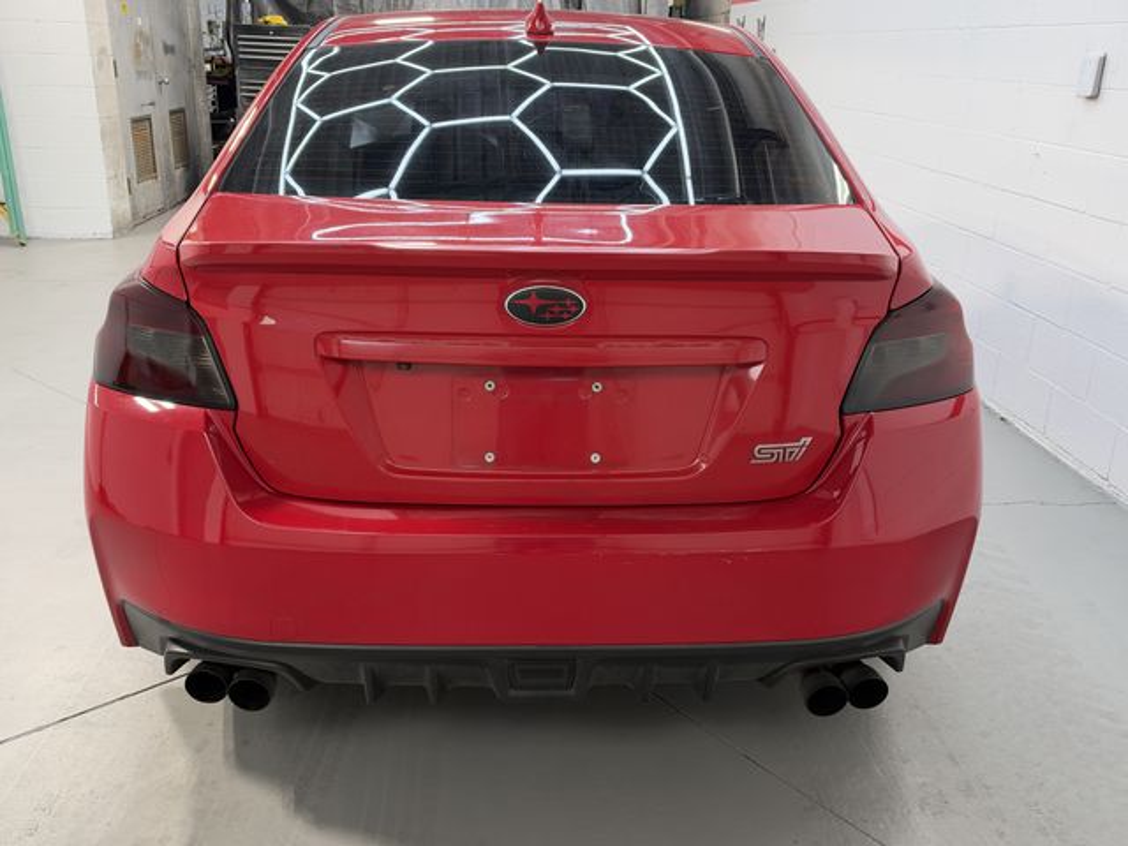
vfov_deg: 48.2
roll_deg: -1.1
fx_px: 945
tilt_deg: -20.1
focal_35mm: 29
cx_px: 564
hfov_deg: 61.7
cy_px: 423
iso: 125
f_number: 1.8
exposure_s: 1/120
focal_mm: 6.93
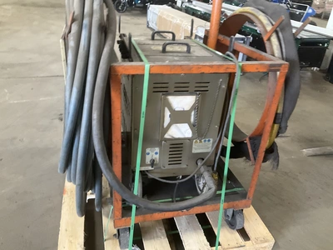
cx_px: 166
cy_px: 125
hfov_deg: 61.7
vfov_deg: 48.2
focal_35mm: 29
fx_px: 279
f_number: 1.8
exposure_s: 1/40
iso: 200
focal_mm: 3
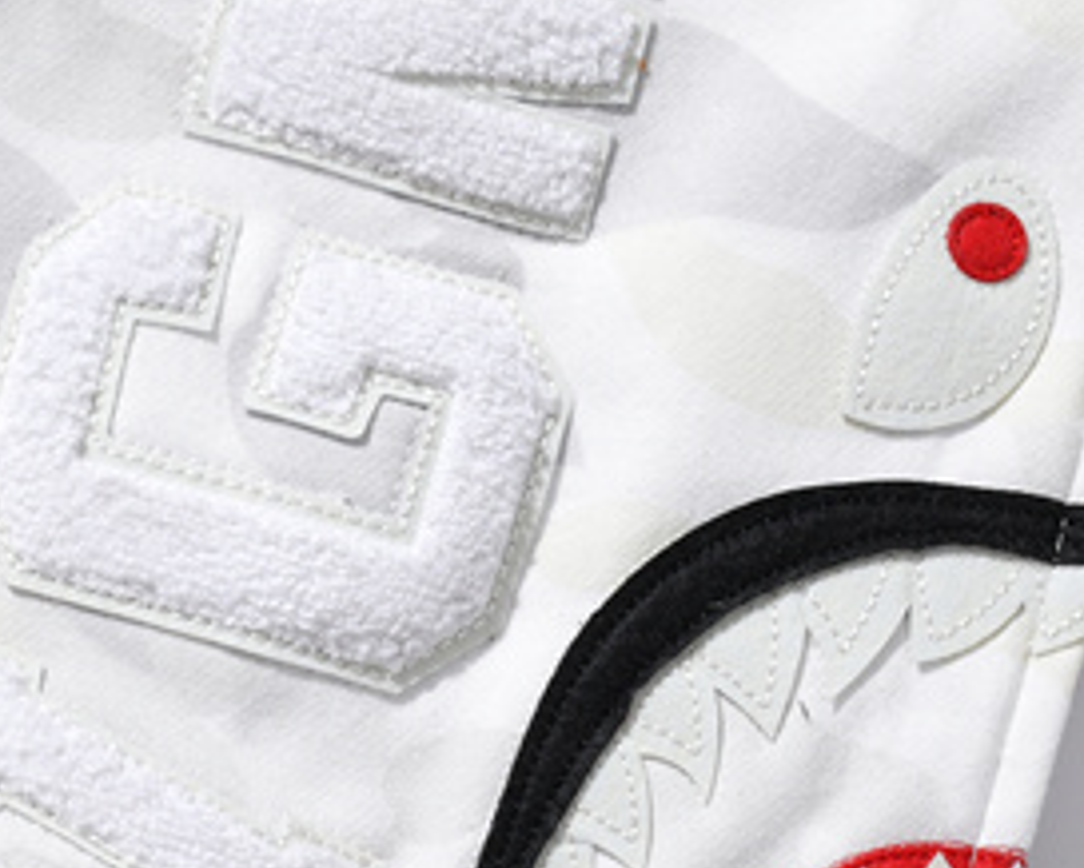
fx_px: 3981
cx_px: 422
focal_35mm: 124
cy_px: 551
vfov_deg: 12.4
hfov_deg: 15.5
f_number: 9
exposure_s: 1/125
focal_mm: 30
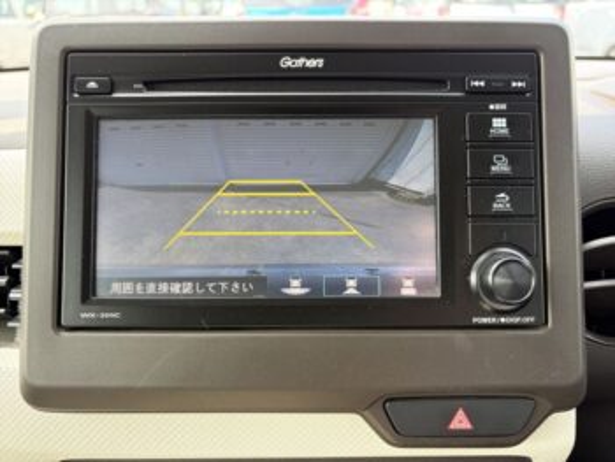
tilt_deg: -25.6
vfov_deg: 53.1
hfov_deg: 67.3
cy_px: 231
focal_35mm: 26
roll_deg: +2.5
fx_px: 462
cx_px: 308
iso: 80
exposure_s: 1/143
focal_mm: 5.96
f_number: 1.6
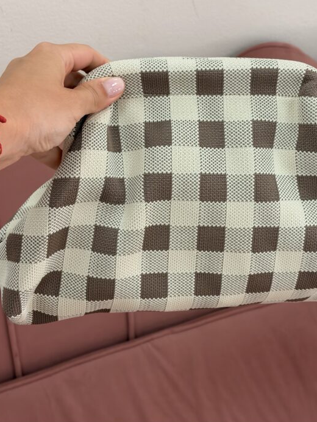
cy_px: 181
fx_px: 732
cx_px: 179
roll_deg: -9.3
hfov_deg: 24.4
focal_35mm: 60
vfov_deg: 32.1
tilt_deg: -43.0
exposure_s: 1/121
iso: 40
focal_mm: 5.96
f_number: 1.6
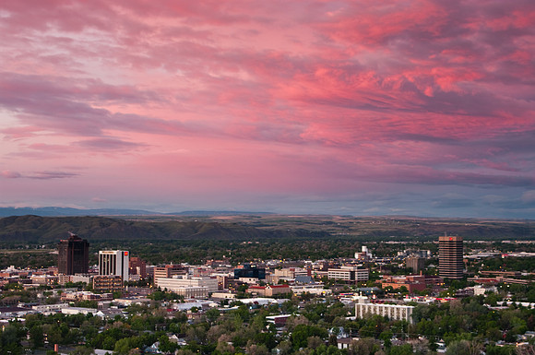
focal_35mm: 68
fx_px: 1002
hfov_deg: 29.9
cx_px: 268
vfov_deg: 20.1
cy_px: 178
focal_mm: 45
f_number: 8
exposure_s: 1.6
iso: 100
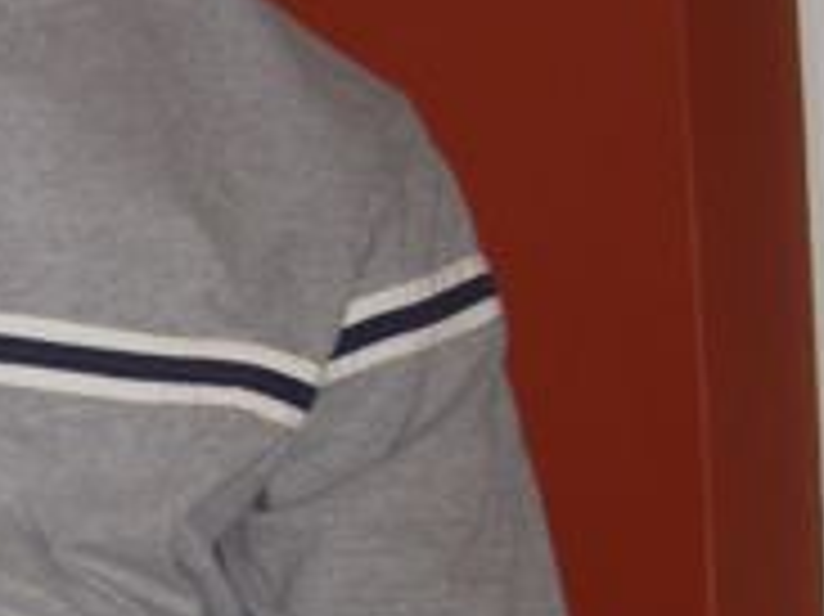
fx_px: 3164
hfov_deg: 13.8
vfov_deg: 11.1
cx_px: -459
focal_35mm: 133
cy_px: 387
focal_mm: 6.3
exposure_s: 1/30
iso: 100
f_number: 3.3
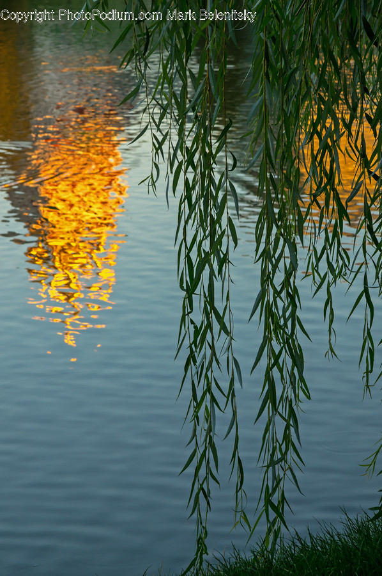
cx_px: 191
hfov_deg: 11.4
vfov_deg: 17.1
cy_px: 288
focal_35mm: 120
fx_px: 1914
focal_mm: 80
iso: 200
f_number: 9
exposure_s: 1/50
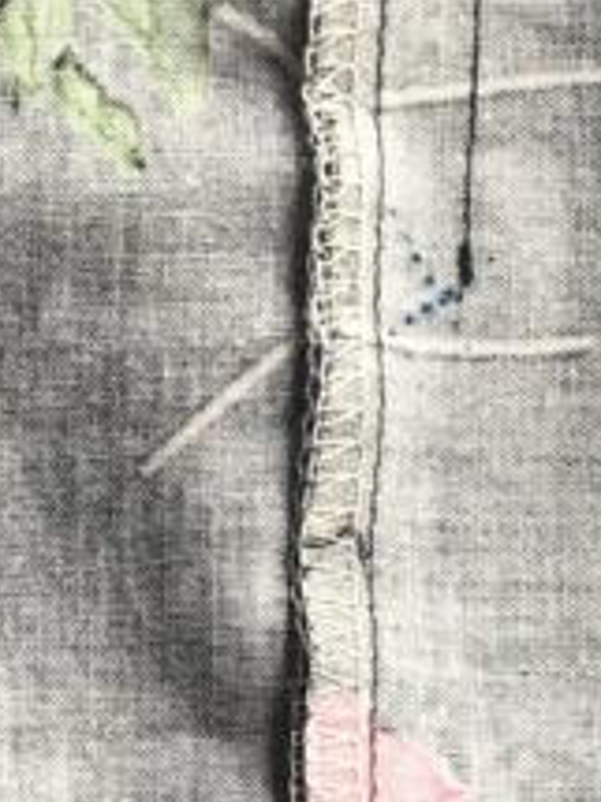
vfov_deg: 12.3
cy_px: 1697
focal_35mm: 138
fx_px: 3198
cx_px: -377
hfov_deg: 10.3
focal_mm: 4.15
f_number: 2.2
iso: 32
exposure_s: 1/40
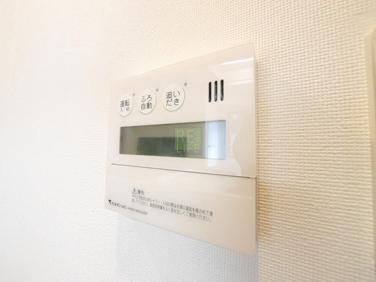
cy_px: 141
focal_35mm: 14
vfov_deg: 85.7
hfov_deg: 102.1
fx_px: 152
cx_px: 188
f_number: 7.1
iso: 3200
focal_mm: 7
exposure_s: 1/30
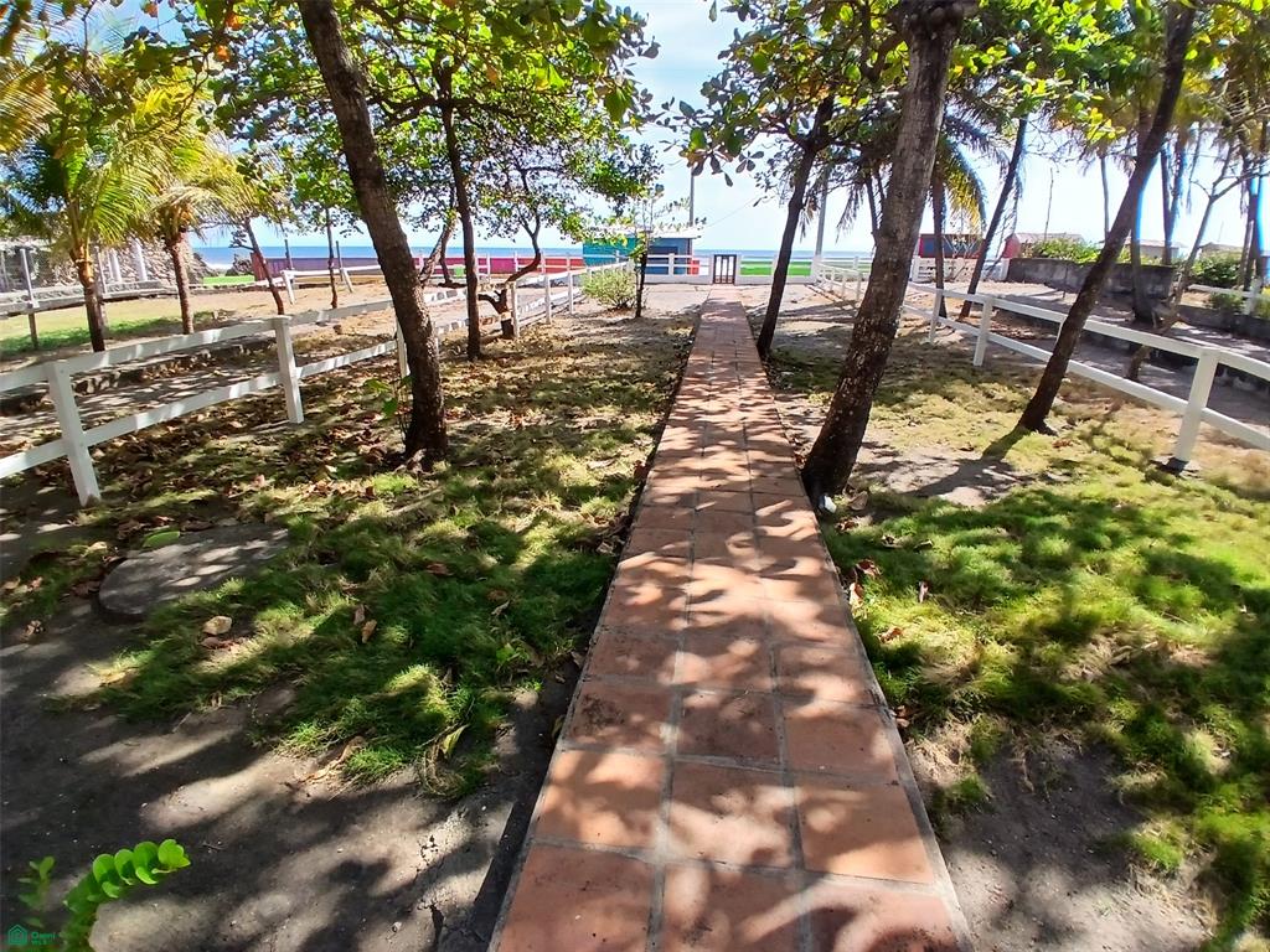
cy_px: 476
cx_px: 635
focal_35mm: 17
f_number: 2.2
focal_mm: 1.4
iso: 50
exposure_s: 1/411
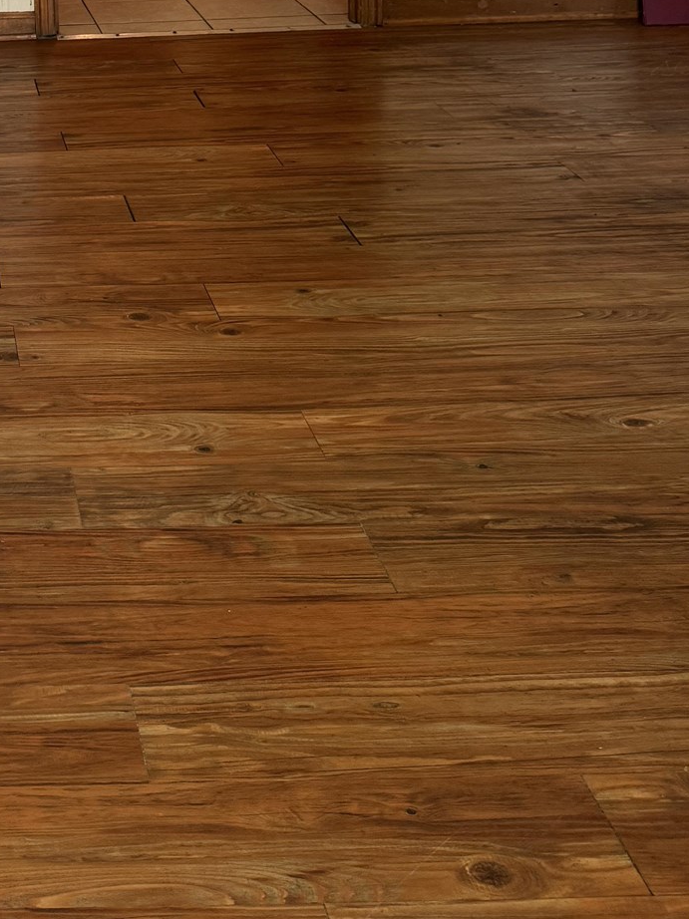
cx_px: -170
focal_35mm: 60
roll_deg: +3.5
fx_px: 1593
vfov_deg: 29.4
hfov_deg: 22.2
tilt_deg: -9.6
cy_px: -62
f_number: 1.78
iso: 160
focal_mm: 6.76
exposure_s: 1/60
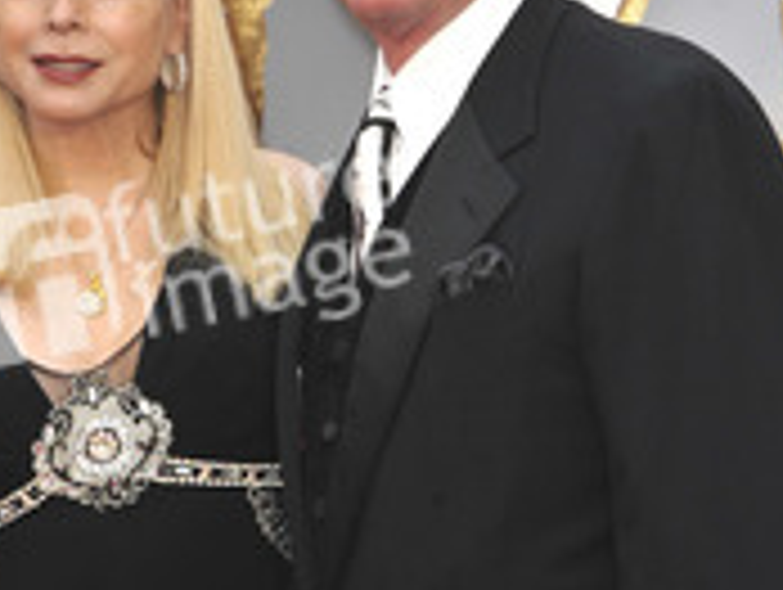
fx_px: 5799
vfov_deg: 5.8
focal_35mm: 256
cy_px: 486
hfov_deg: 7.7
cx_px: 313
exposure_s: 1/250
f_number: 8
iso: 1000
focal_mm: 116
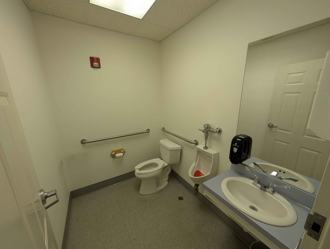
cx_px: 165
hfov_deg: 110.5
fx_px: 115
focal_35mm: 12
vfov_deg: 94.6
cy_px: 124
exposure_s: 1/120
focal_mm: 2.02
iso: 78
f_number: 1.7
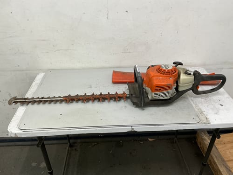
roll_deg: +1.4
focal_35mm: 28
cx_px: 116
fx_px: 188
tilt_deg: -33.0
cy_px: 88
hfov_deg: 63.4
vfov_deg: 49.7
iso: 32
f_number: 1.8
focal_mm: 3
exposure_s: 1/50
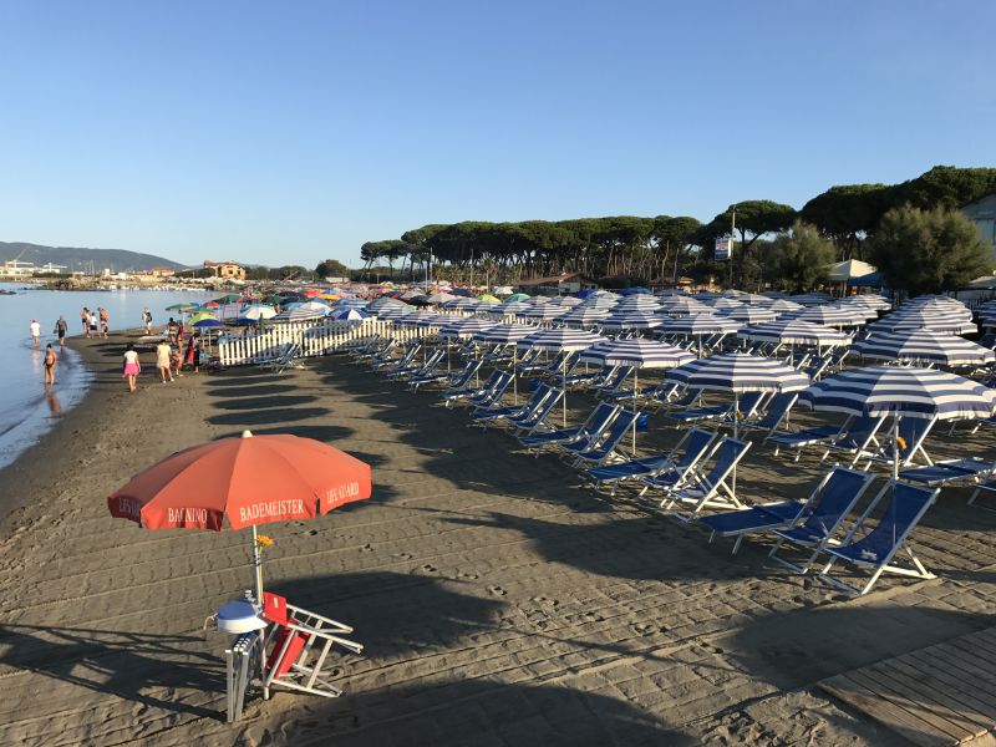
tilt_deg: -5.3
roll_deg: -1.3
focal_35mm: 28
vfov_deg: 49.7
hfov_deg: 63.4
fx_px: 806
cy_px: 374
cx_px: 498
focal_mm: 3.99
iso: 20
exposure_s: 1/1546
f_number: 1.8
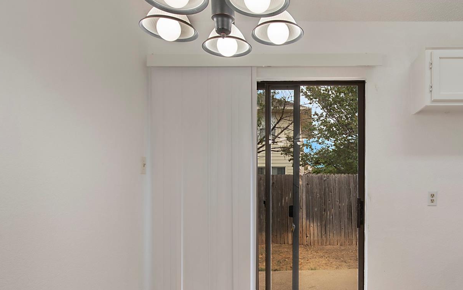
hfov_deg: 68.0
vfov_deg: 47.1
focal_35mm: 26
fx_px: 328
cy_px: 185
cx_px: 316
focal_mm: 10
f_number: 8
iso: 100
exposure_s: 1/80
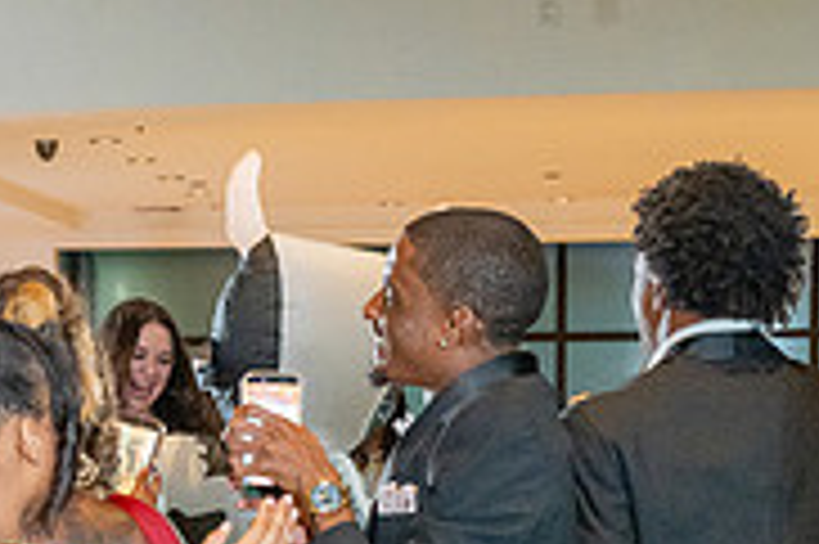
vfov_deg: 11.2
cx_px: 144
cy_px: 758
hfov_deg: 17.2
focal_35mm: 118
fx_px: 2682
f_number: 4
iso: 3200
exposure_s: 1/200
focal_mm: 37
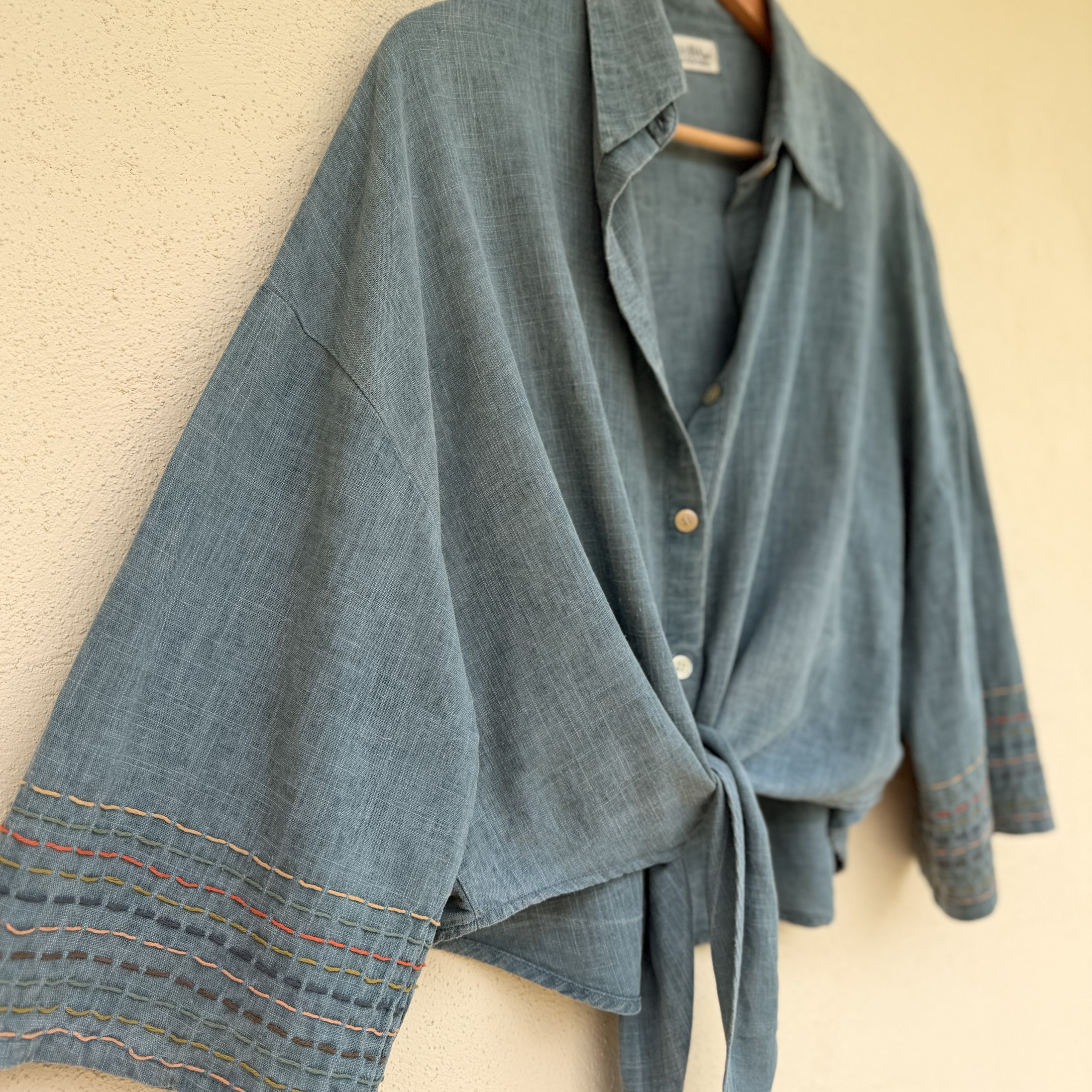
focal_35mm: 29
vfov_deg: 55.5
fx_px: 1035
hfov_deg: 55.6
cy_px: 493
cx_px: 535
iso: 80
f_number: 1.78
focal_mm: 6.76
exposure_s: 1/1727
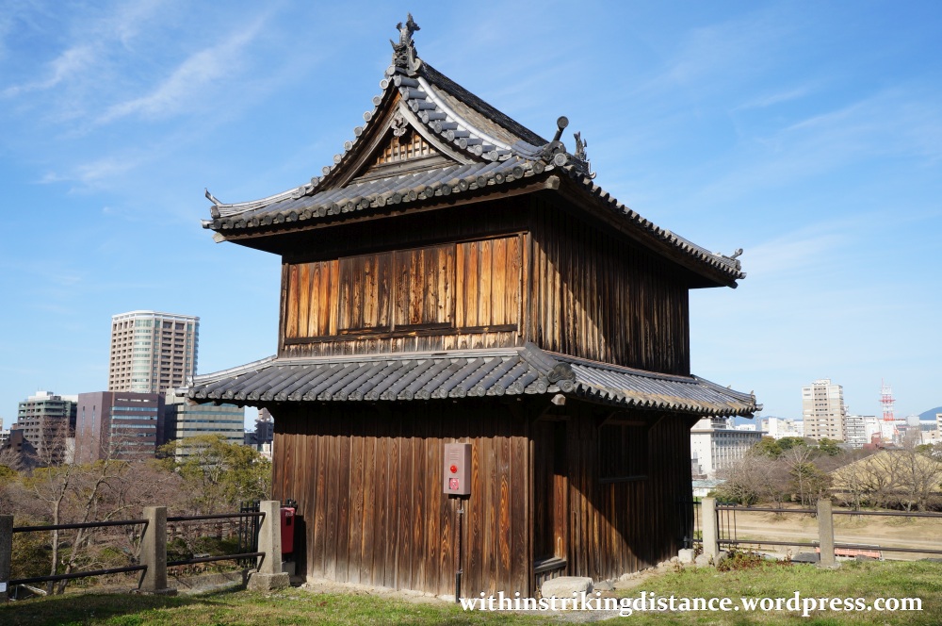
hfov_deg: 59.6
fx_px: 823
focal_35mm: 32
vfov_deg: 41.6
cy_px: 313
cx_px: 471
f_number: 13
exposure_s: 1/200
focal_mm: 21
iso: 200
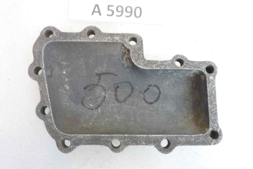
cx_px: 128
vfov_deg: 47.9
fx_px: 190
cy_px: 83
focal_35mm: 27
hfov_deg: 67.4
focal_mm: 4.1
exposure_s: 1/8
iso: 80
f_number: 3.3
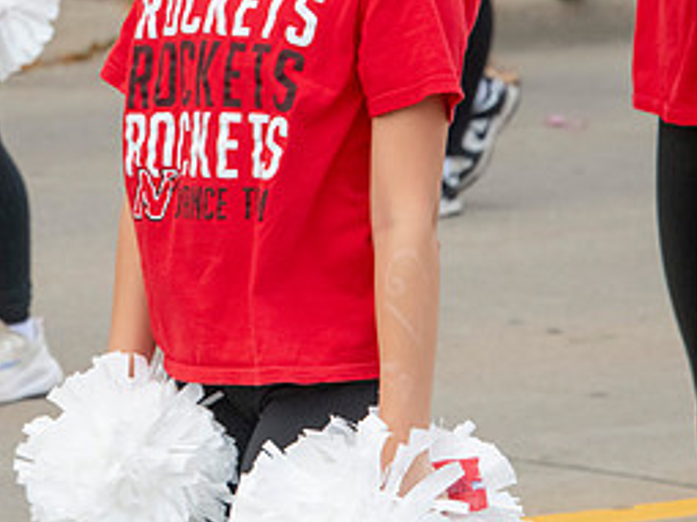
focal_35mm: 416
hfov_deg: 4.8
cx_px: 49
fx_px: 8372
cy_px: 48
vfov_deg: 3.6
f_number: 11
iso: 3200
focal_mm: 190
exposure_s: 1/400
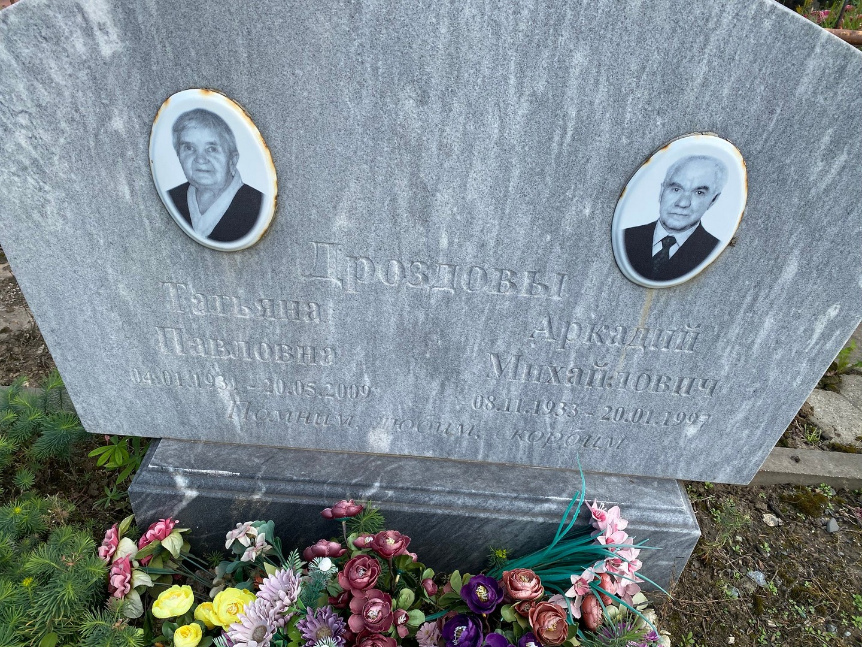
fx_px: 647
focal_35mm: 26
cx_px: 431
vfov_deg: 53.1
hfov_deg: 67.3
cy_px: 324
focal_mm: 4.25
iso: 32
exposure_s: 1/957
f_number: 1.8
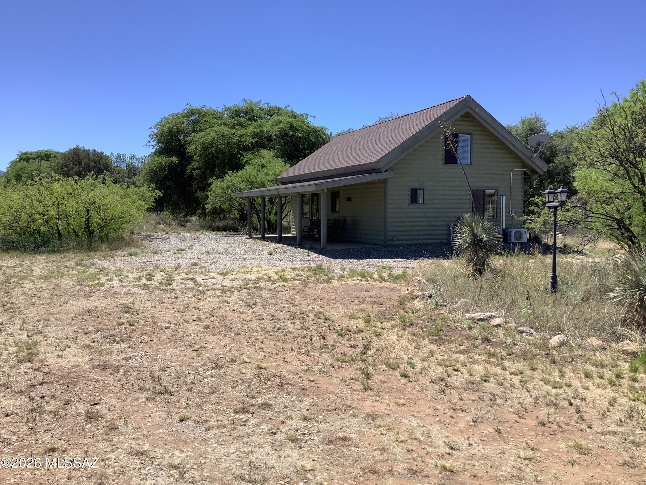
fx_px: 579
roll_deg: +1.0
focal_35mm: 31
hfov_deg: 58.4
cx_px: 323
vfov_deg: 45.4
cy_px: 242
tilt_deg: -3.4
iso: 25
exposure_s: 1/1235
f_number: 2.4
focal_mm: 3.3
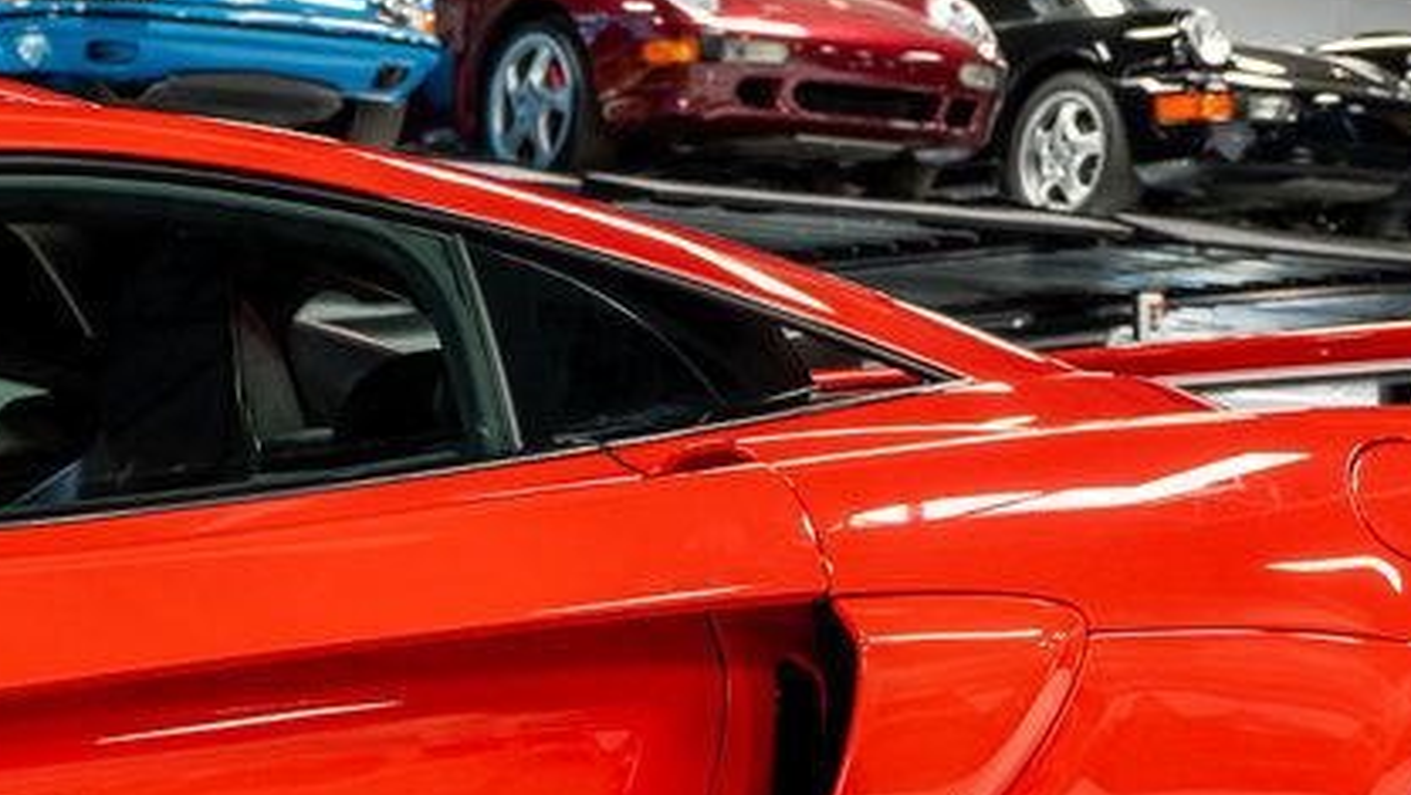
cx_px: 271
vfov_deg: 13.3
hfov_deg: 23.3
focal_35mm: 90
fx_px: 3369
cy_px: 780
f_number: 5
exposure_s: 1/60
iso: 800
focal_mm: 35
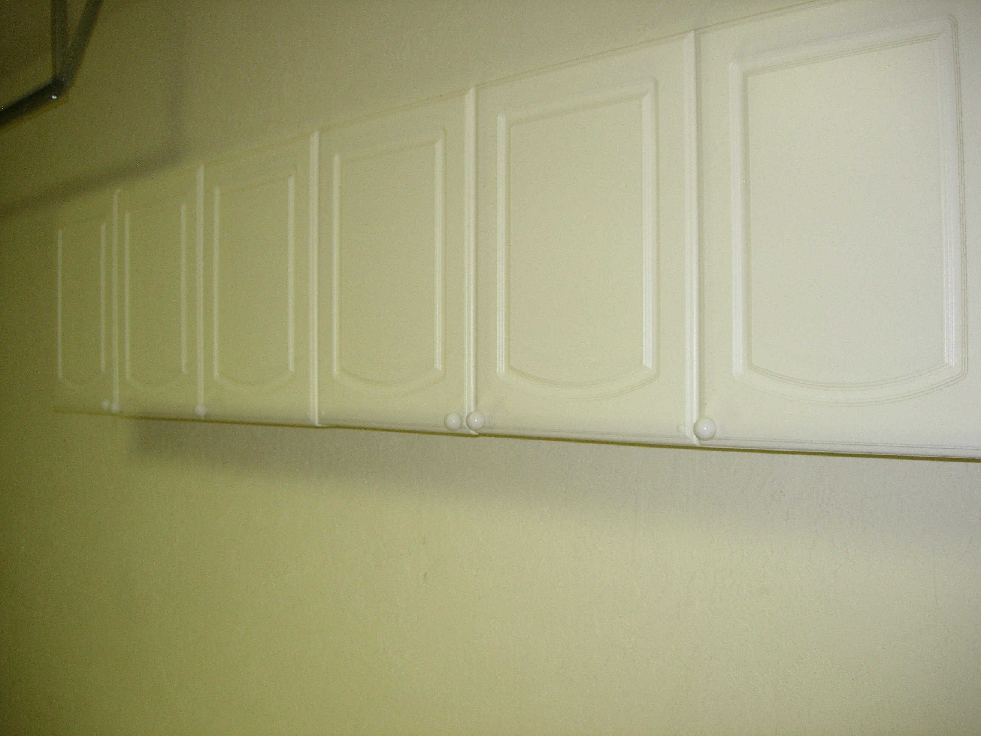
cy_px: 368
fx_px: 1077
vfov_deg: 37.7
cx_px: 490
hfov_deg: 49.0
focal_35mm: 38
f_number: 2.8
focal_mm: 7.8
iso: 79
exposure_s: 1/11.9
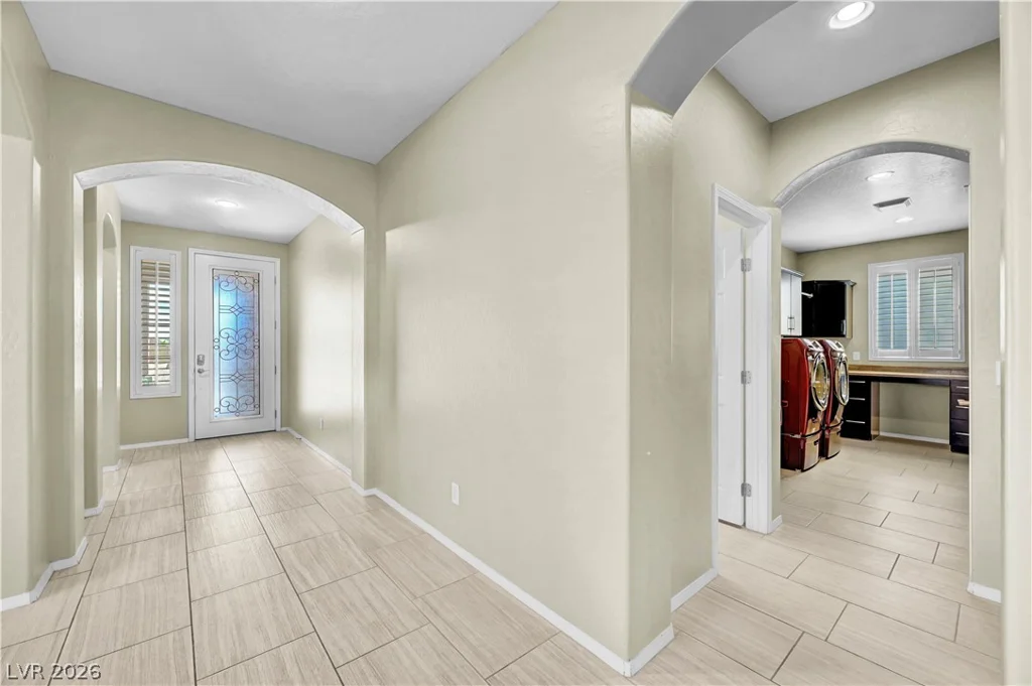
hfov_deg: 104.3
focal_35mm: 14
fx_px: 401
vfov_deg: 81.1
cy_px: 343
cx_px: 516
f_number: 8
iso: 800
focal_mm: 14
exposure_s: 1/13
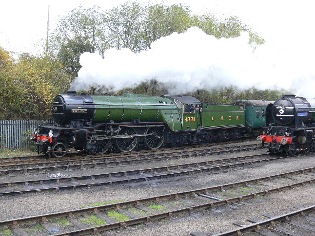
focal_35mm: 39
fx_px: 355
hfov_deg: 47.8
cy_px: 119
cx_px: 152
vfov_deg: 36.8
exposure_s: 1/200
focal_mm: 7.4
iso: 200
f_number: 2.8
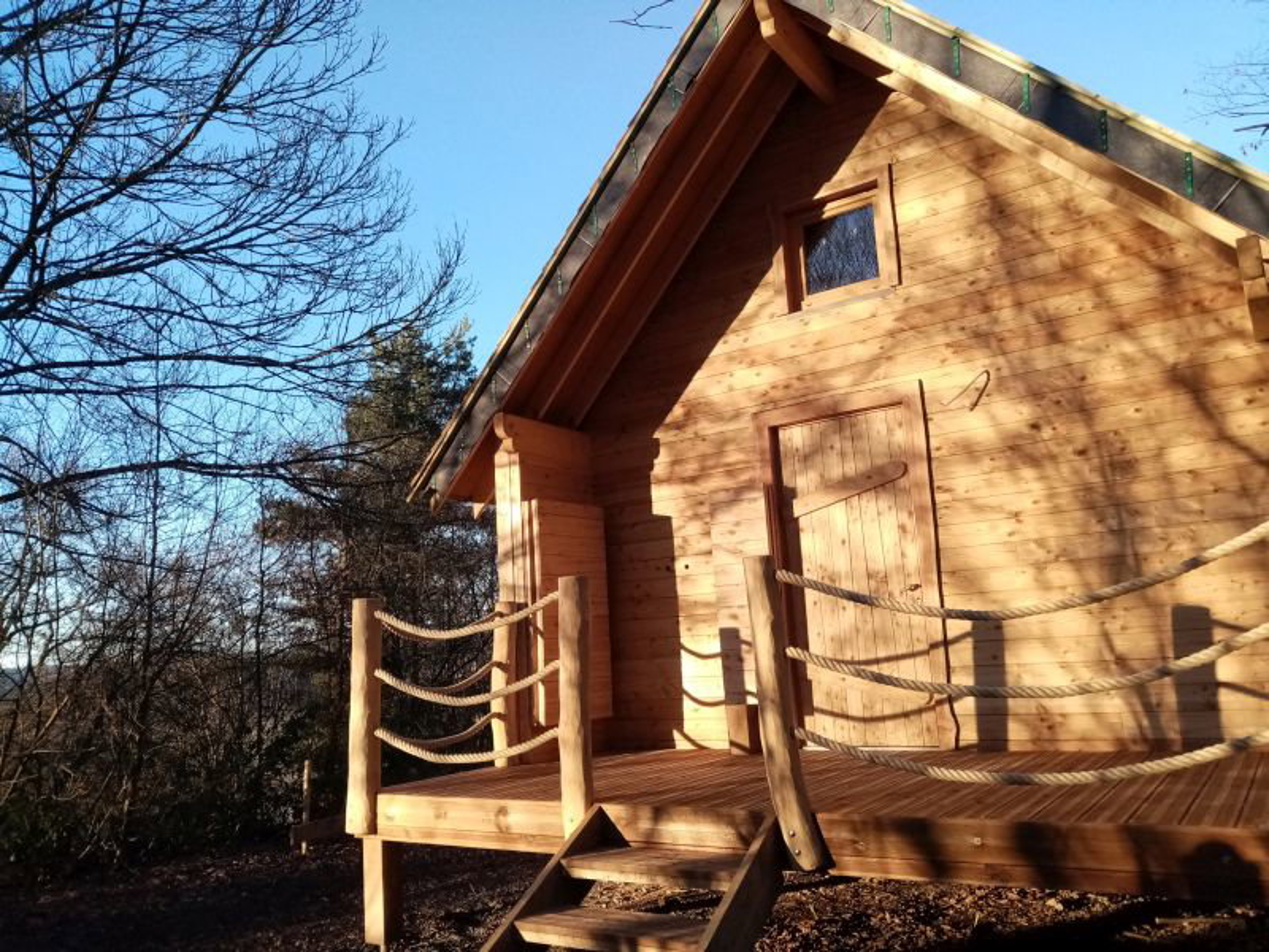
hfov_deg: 67.3
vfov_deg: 53.1
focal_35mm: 26
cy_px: 476
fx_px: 953
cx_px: 634
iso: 100
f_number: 1.8
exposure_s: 1/265
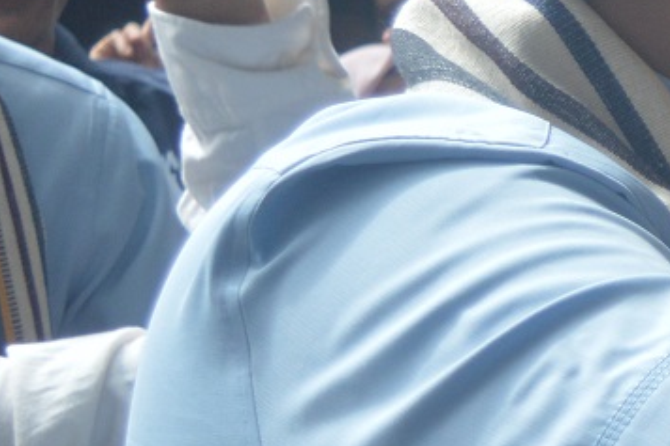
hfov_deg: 8.7
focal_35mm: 213
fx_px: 3962
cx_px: 1685
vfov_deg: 6.4
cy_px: 440
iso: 400
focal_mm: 28
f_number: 4.2
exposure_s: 1/800
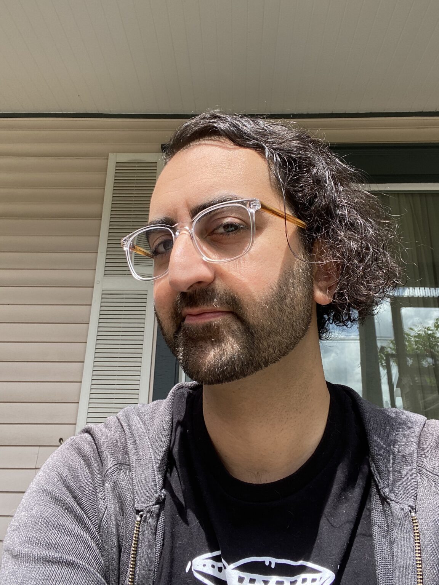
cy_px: 292
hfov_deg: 46.8
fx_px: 507
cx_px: 220
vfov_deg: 60.0
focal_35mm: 30
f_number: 2.2
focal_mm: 2.71
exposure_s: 1/643
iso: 25
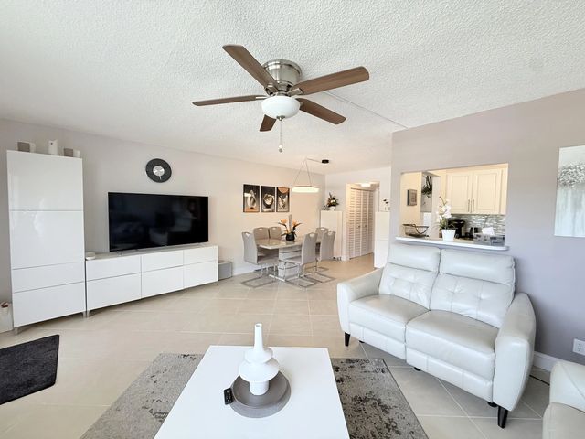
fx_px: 237
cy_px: 220
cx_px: 292
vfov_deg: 85.7
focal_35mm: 14
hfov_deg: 102.1
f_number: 2.2
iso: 200
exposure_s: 1/120
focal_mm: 2.22
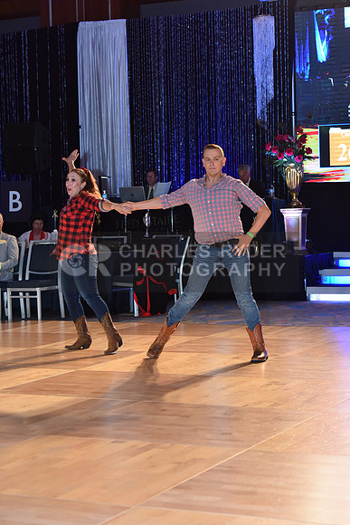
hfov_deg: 16.7
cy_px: 262
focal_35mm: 82
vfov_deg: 24.8
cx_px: 175
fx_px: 1195
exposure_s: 1/250
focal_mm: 82
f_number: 5
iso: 2000
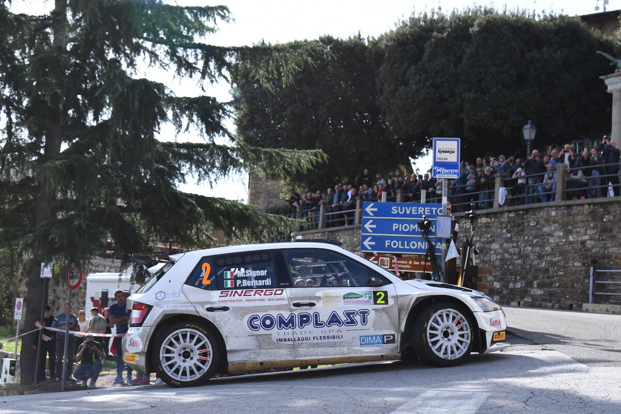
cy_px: 207
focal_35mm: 57
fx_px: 983
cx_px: 310
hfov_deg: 35.1
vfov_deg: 23.8
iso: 640
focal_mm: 38
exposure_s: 1/1600
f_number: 5
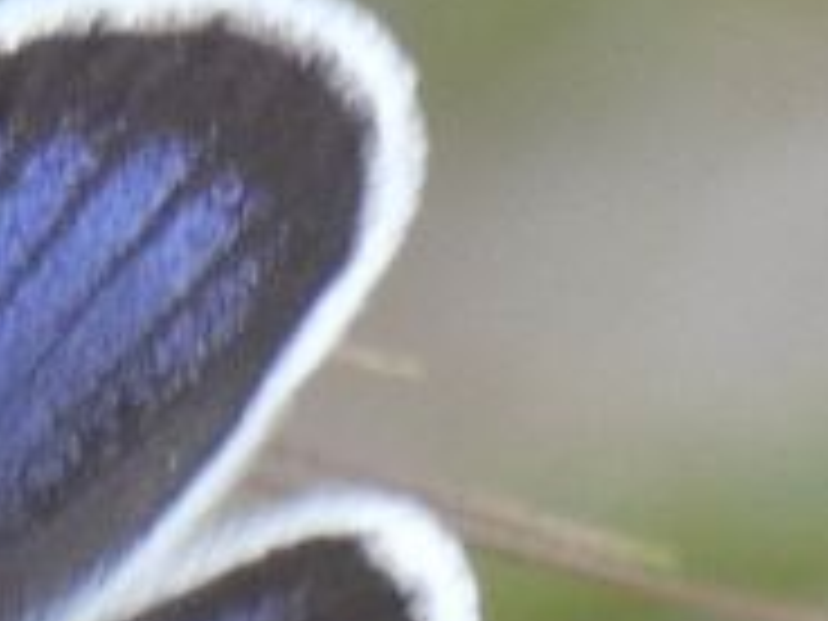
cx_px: -389
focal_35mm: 2392
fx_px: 57216
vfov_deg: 0.6
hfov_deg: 0.8
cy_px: 549
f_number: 5.6
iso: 125
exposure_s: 1/100
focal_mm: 92.3
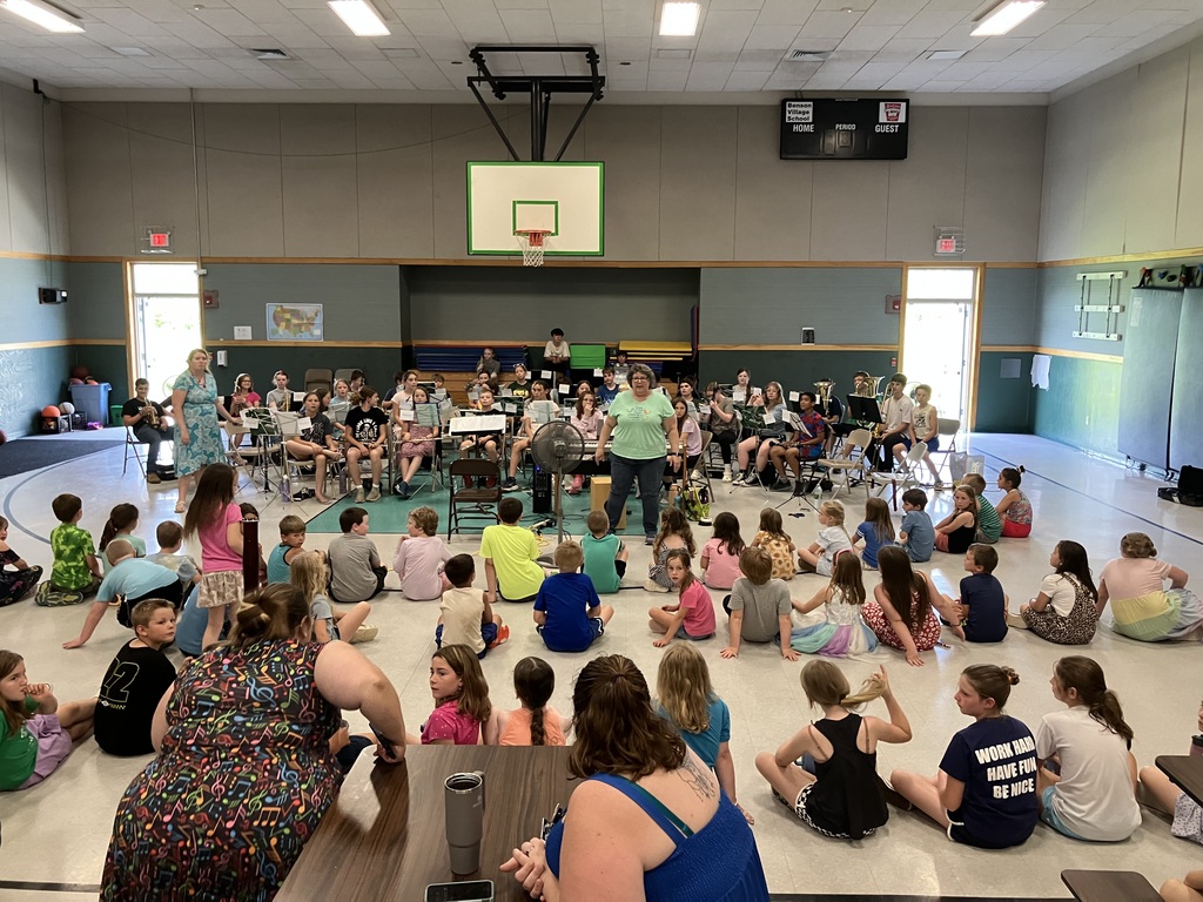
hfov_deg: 63.4
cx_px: 602
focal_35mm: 28
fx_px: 973
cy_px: 451
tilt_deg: -7.9
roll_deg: +0.9
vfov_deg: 49.7
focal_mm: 3.99
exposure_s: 1/60
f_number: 1.8
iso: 160
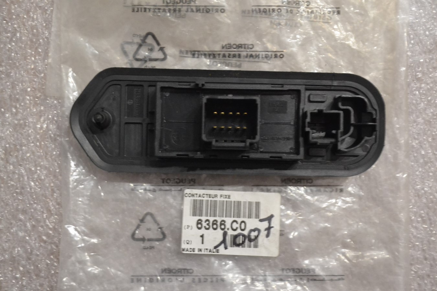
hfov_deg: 37.9
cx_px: 218
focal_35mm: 52
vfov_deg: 25.8
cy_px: 146
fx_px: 637
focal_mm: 35
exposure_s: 1/20
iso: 3200
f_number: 5
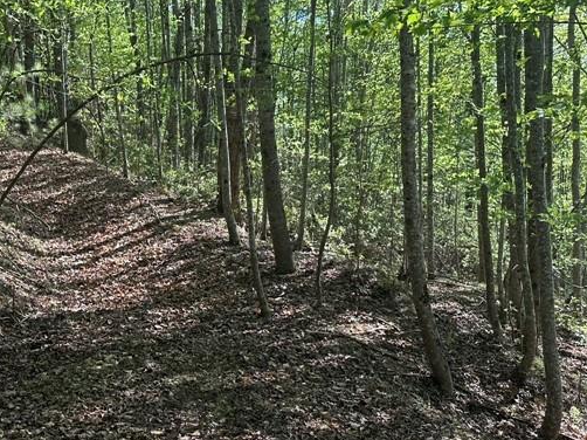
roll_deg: +2.3
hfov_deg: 37.6
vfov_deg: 29.6
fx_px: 831
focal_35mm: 49
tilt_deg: -3.7
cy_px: 241
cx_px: 124
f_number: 1.78
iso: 80
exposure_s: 1/642
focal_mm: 6.86
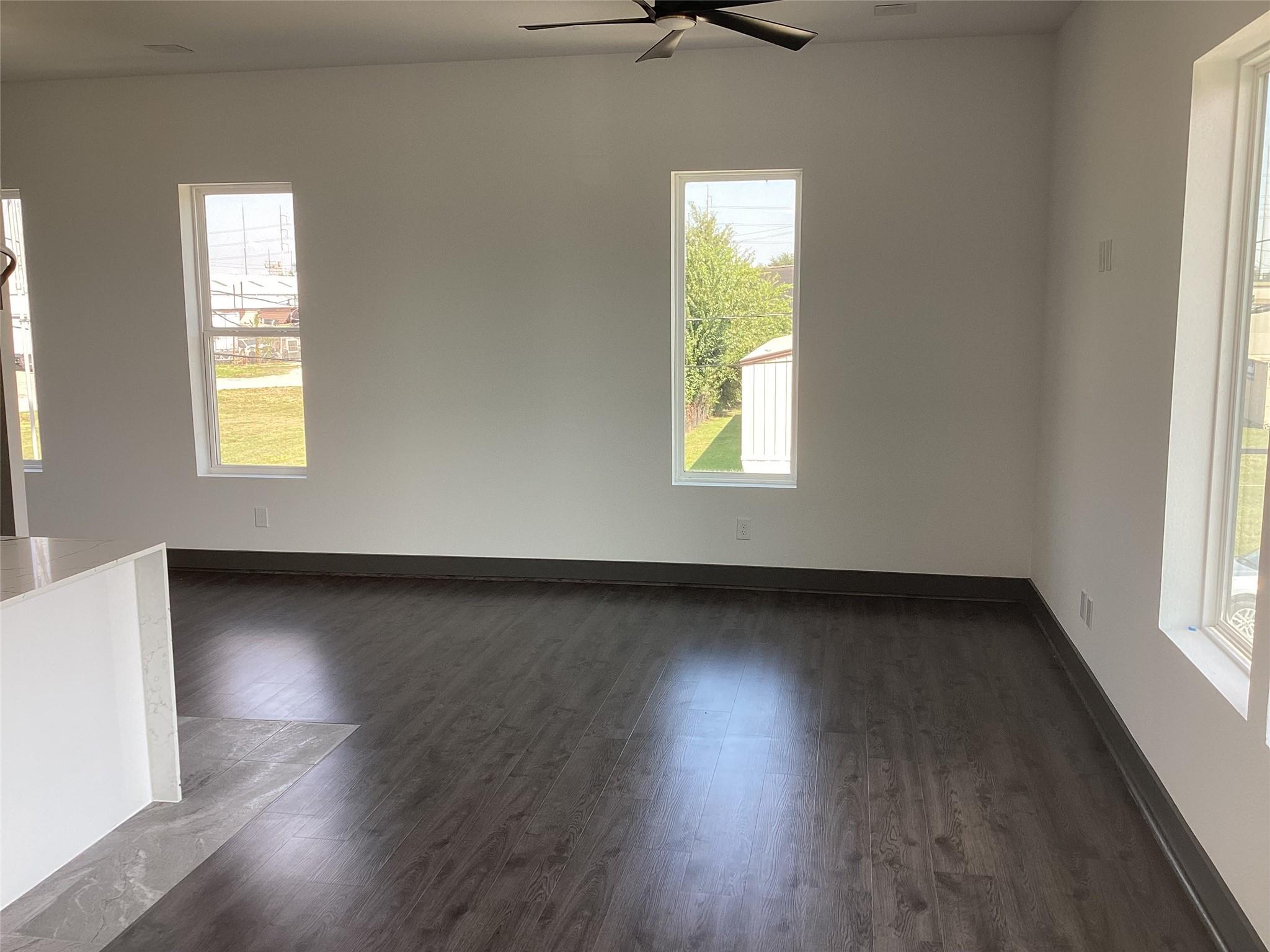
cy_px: 476
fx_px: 1137
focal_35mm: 31
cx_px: 635
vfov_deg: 45.4
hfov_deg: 58.4
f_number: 2.4
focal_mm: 3.3
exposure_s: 1/120
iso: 40
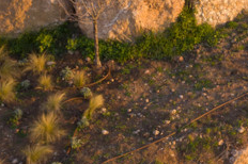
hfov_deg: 11.9
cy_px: -290
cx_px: 469
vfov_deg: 7.8
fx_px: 1080
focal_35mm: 157
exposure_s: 1/60
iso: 100
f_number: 4.5
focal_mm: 10.26
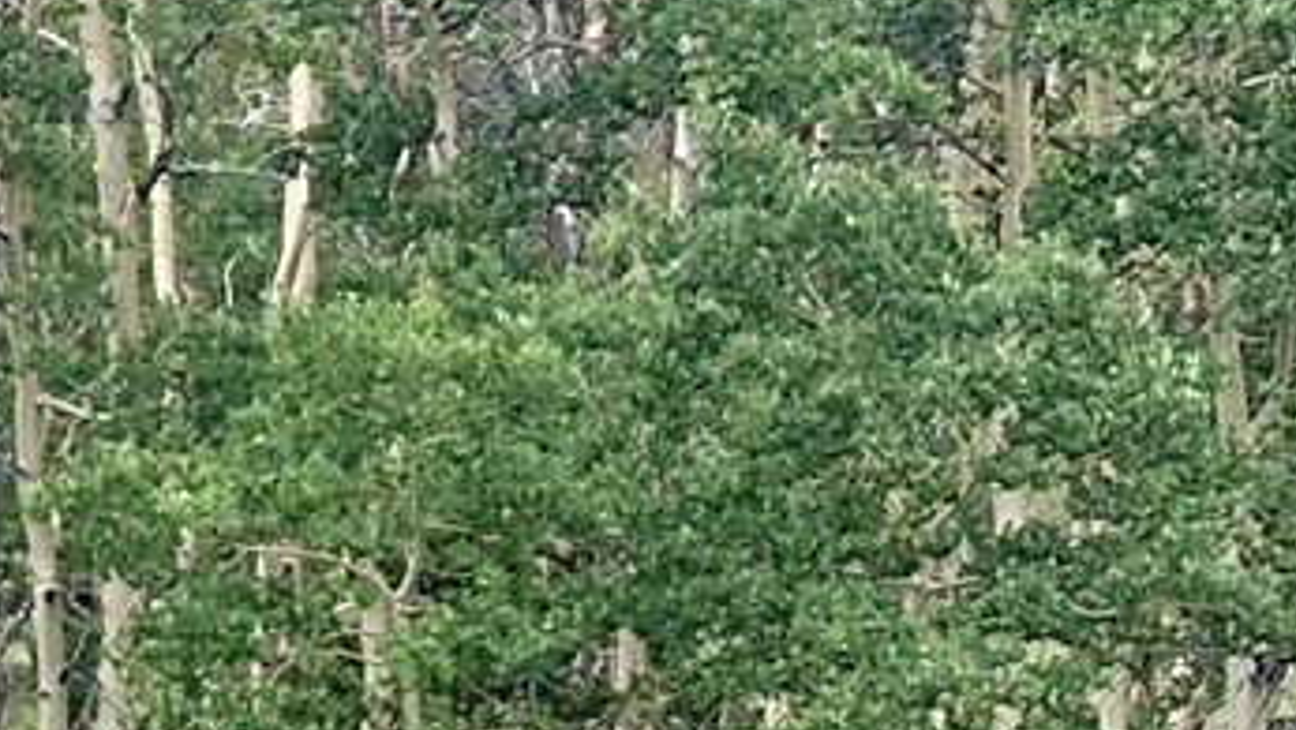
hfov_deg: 7.7
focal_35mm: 262
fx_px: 9008
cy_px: -116
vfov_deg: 4.6
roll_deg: -4.1
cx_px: -1641
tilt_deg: +1.2
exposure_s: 1/1590
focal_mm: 5.96
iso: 50
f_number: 1.6
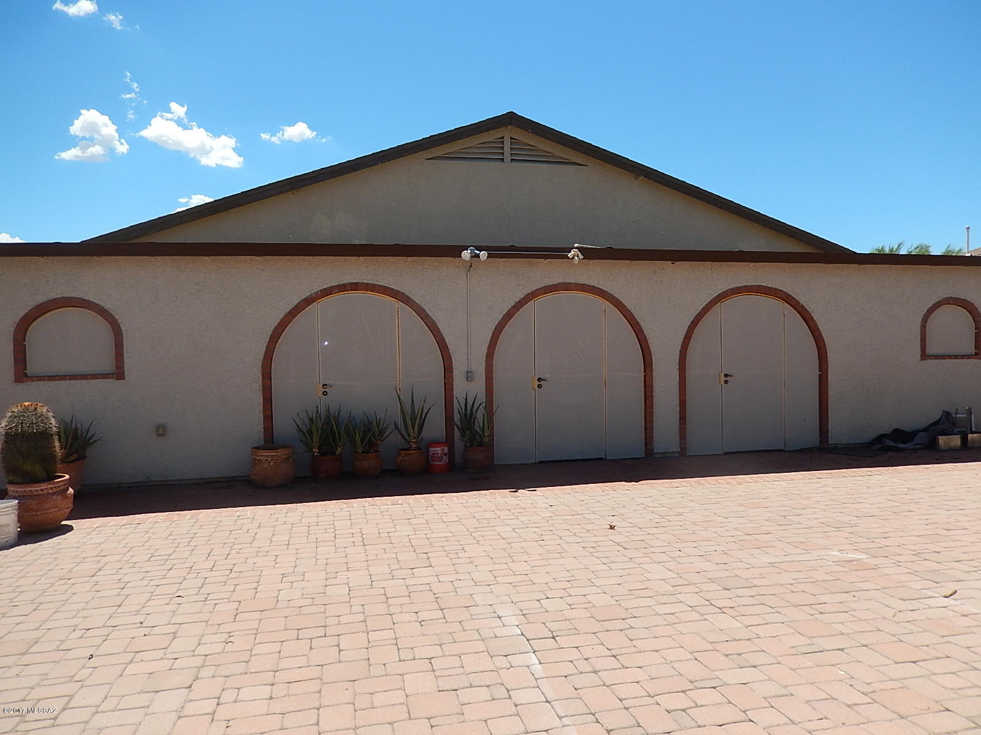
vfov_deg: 54.9
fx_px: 708
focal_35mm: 25
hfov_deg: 69.4
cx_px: 490
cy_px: 368
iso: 125
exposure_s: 1/1500
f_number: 3.4
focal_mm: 4.5
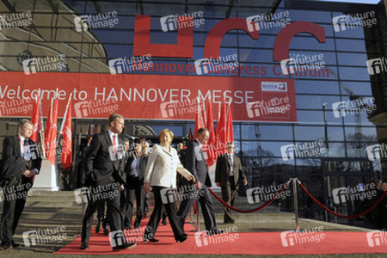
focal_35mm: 26
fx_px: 274
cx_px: 194
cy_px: 129
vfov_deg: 50.4
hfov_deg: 70.4
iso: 400
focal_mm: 17
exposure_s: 1/250
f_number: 9
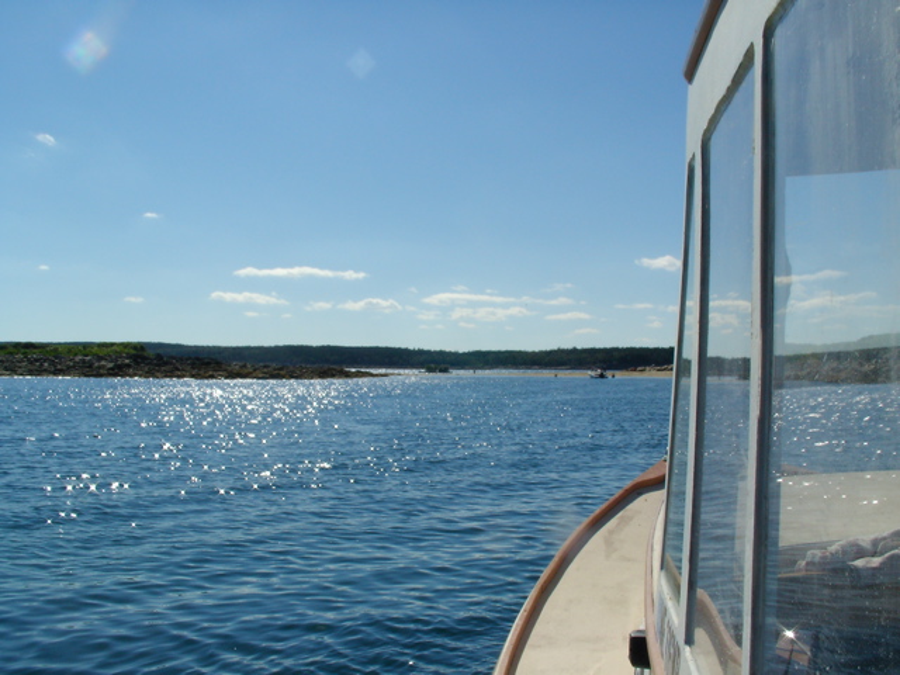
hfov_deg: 49.0
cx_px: 450
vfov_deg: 37.7
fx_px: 988
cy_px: 338
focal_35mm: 38
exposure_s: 1/543
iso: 50
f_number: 8
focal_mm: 5.8
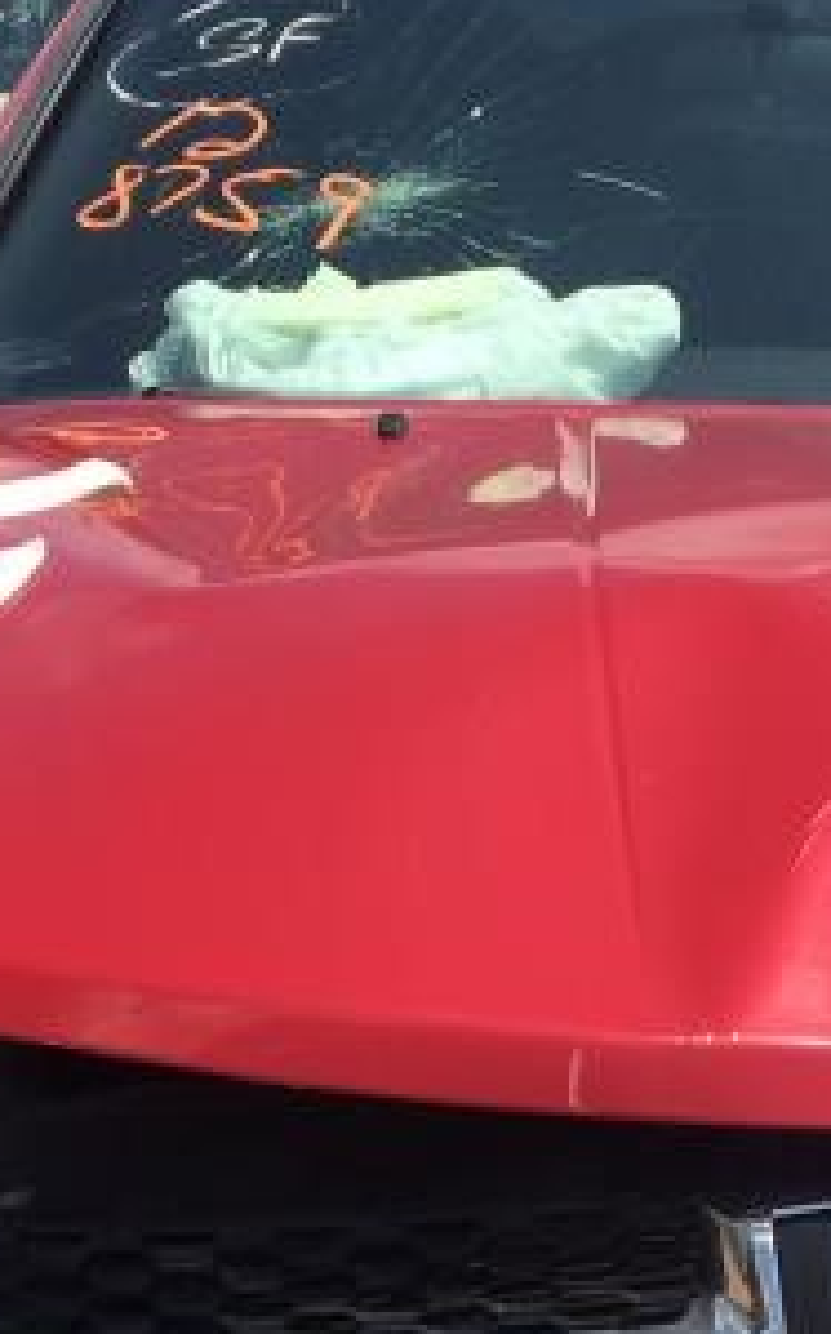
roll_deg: -1.8
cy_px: 1067
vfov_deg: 24.8
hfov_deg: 15.7
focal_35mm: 82
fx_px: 2977
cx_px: 711
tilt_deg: -15.5
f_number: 2.2
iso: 32
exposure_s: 1/2160
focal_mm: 4.15
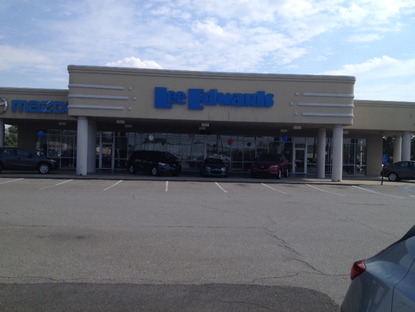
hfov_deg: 52.6
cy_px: 156
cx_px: 208
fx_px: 420
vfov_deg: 40.7
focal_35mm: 35
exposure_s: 1/2208
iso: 50
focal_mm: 4.28
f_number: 2.4
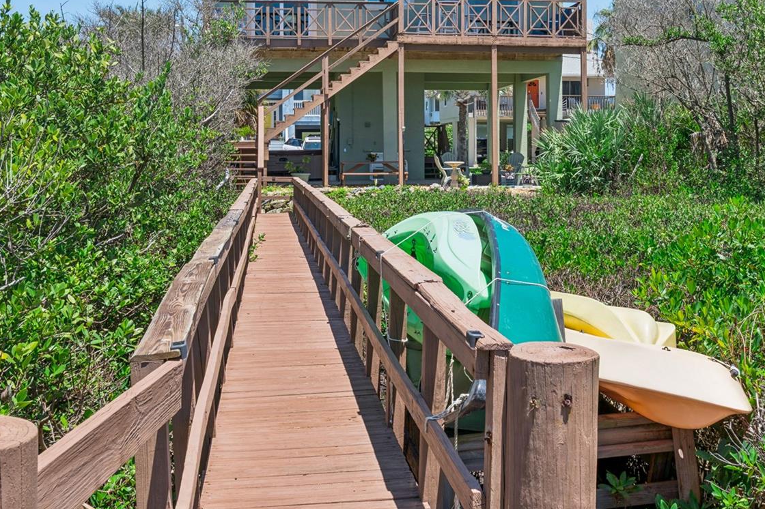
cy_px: 153
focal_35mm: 50
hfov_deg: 39.6
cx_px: 420
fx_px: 1062
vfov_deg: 26.8
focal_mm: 35
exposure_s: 1/40
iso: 100
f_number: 20
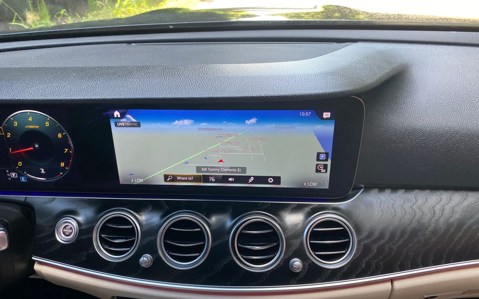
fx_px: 365
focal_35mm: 28
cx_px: 239
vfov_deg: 44.5
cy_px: 160
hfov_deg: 66.5
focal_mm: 4.25
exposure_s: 1/121
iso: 100
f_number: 1.8
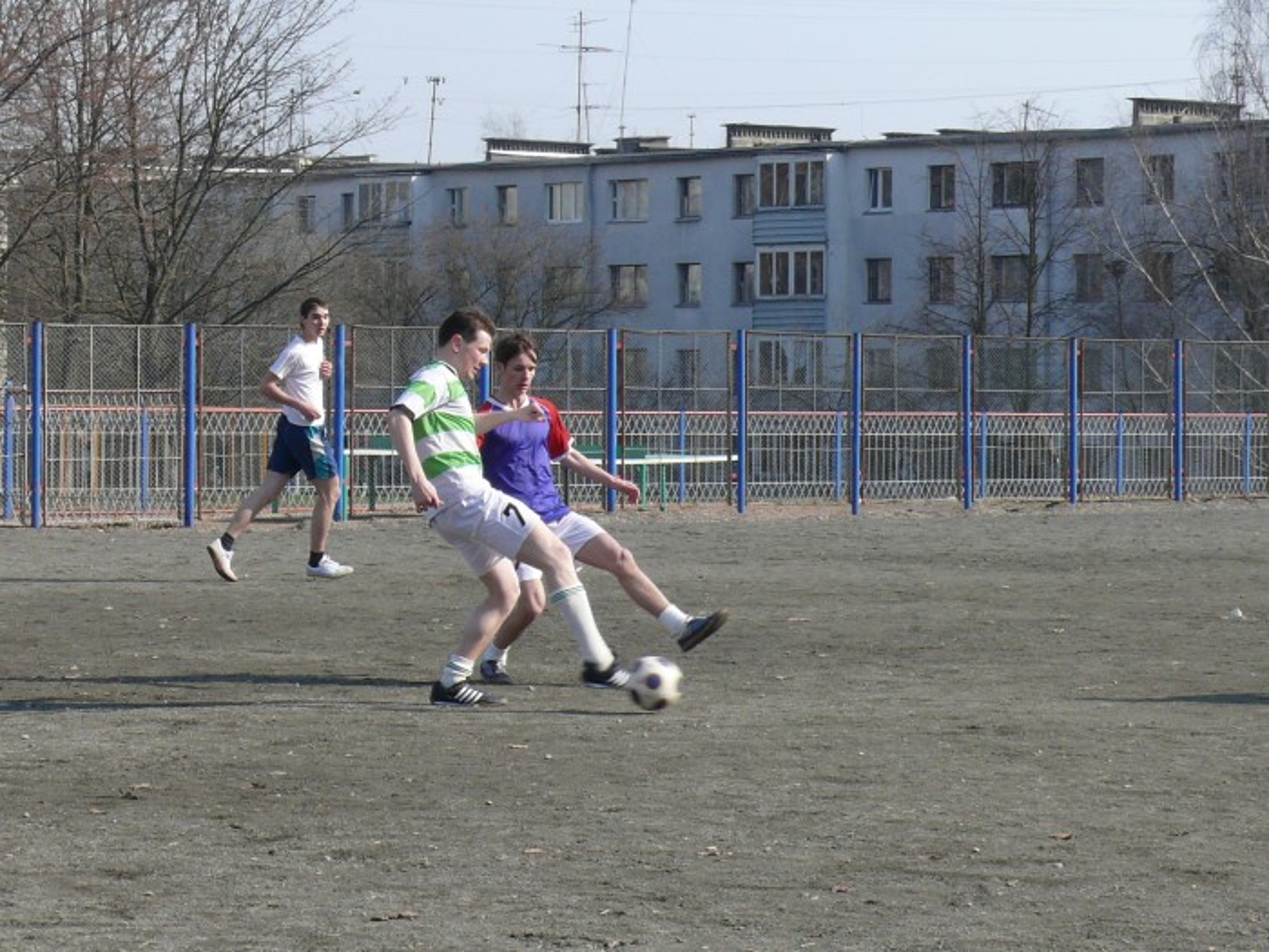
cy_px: 476
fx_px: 4033
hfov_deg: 17.9
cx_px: 634
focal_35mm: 110
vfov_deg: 13.5
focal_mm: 14
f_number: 5.6
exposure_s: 1/320
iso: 100
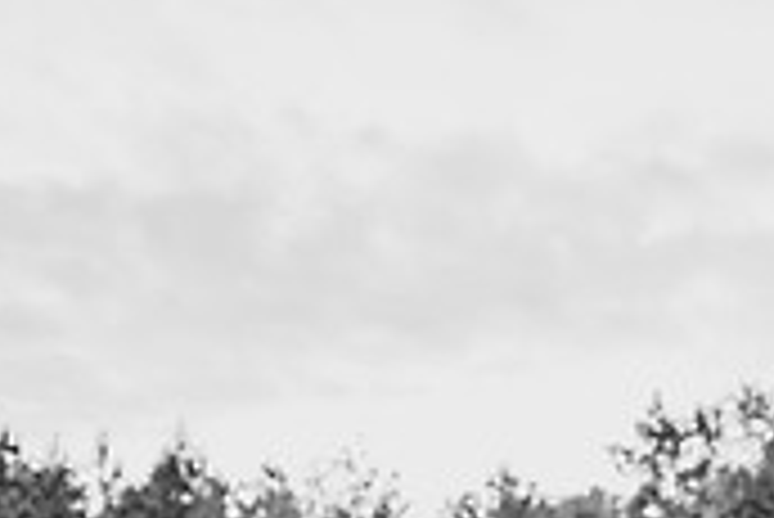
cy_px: 763
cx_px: 1242
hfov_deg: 20.4
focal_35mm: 81
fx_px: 1743
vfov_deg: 15.6
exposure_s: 1/320
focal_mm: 24
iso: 500
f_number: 2.8
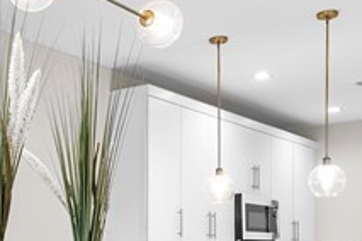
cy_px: 431
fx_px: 613
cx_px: 20
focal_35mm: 61
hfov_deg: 31.0
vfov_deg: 17.9
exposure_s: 1/125
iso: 200
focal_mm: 12
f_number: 8
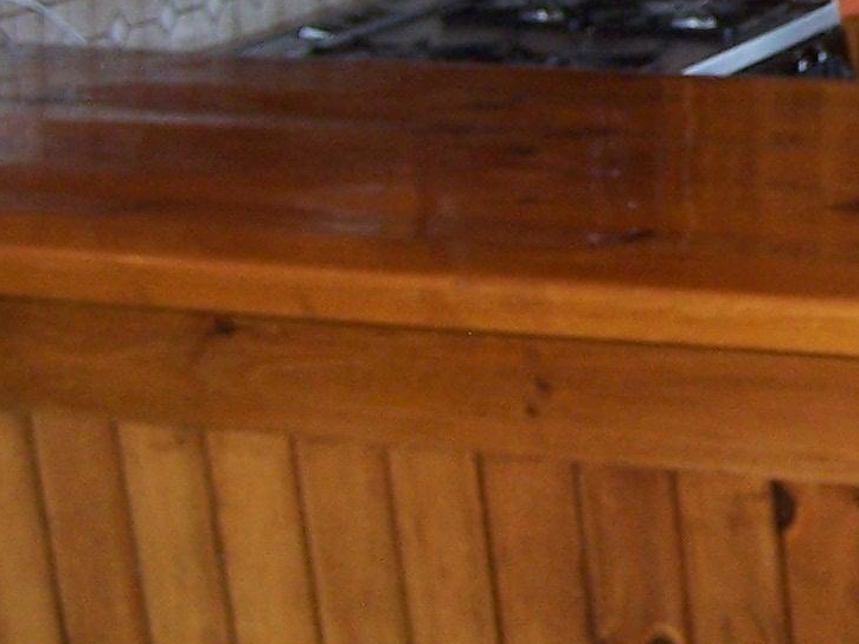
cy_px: -36
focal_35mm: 135
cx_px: 1127
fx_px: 3351
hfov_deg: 14.0
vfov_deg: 10.9
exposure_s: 1/60
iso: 140
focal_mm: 6.3
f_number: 2.8
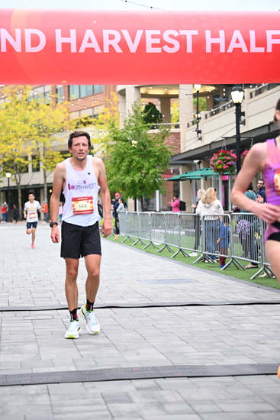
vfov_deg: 28.4
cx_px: 140
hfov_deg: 19.2
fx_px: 828
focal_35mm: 71
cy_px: 210
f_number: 2.8
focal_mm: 71
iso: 1600
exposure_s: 1/1000
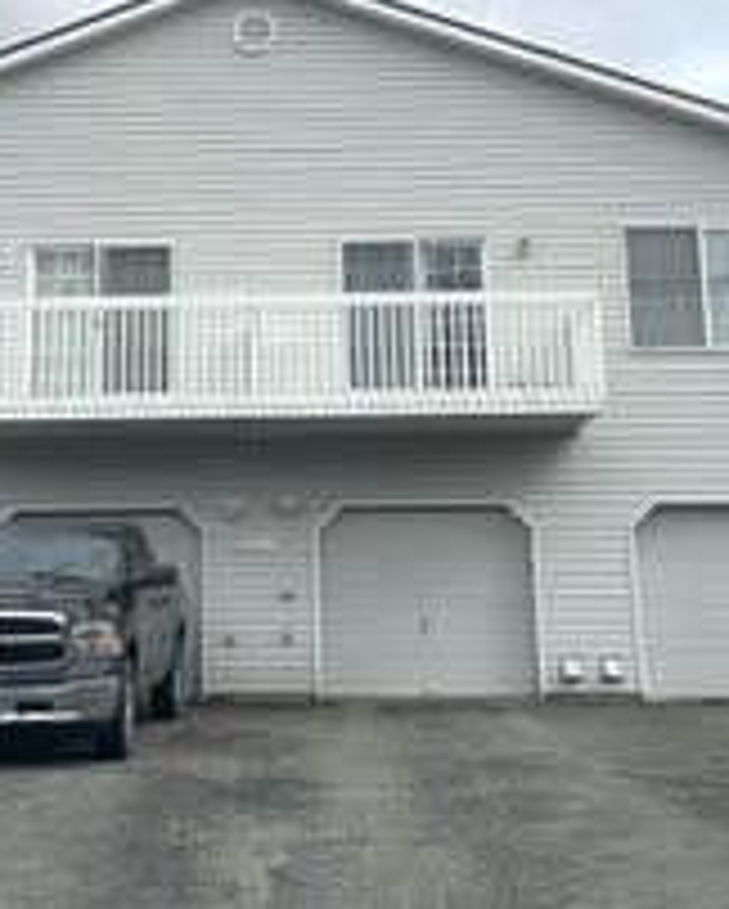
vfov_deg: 32.0
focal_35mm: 58
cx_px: 279
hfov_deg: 26.2
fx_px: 1562
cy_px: 254
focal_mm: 6.86
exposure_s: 1/7042
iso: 80
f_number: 1.78
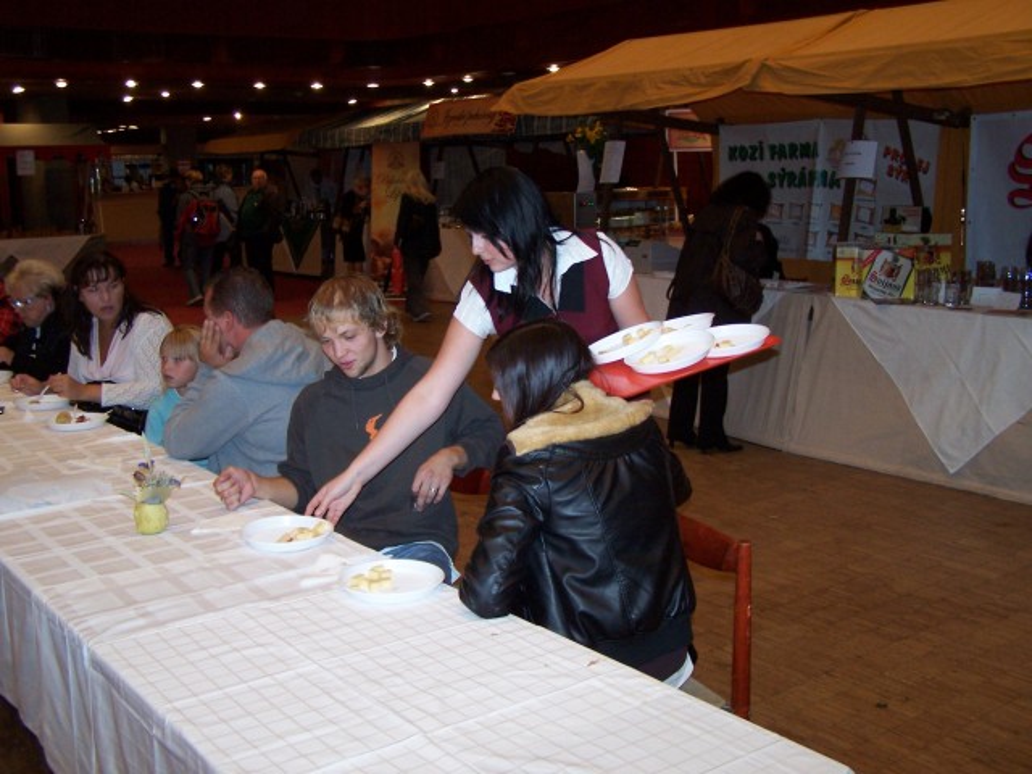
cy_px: 387
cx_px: 516
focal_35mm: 38
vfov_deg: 37.7
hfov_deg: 49.0
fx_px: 1133
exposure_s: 1/60
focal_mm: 6.3
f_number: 2.8
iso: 140
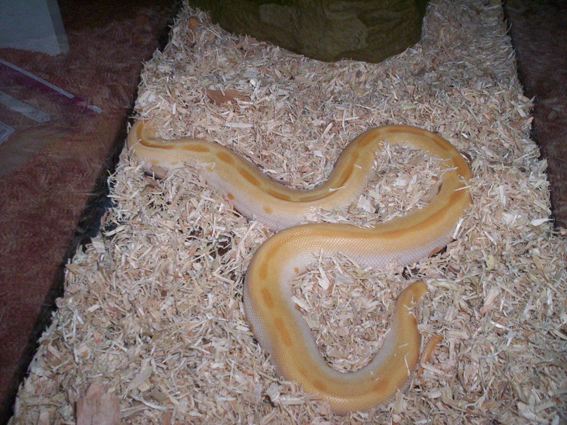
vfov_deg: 37.7
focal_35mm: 38
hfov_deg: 49.0
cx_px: 284
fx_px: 622
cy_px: 212
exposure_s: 1/60
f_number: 4.5
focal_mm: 4.99
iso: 140
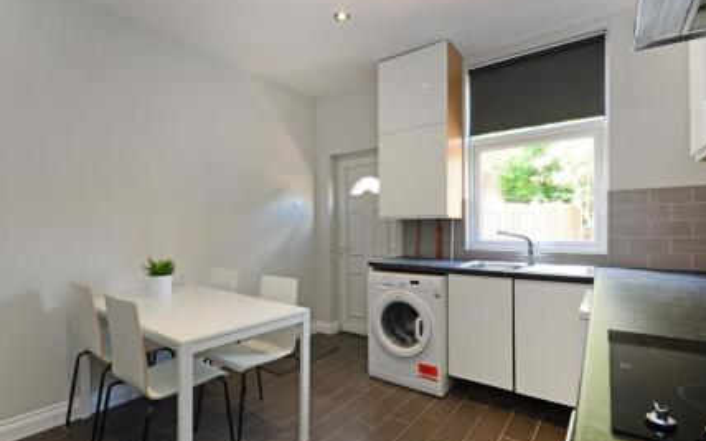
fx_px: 327
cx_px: 327
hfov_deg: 94.2
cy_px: 225
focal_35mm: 17
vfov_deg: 67.9
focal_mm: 10
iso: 320
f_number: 10
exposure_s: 1/8
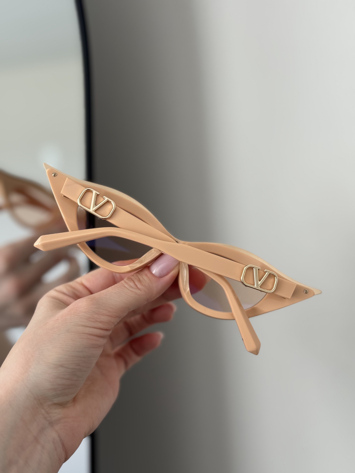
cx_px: 178
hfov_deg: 30.3
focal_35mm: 48
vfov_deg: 39.7
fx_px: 656
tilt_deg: -16.9
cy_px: 236
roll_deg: -5.0
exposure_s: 1/123
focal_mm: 6.76
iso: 64
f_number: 1.78
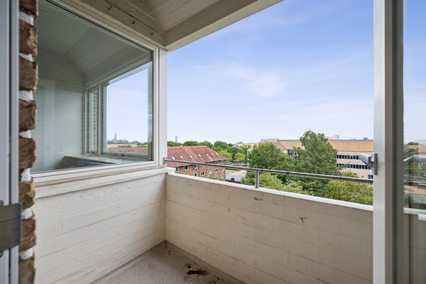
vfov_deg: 81.2
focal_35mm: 14
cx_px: 213
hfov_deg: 104.3
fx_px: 166
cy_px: 142
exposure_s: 1/125
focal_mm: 14
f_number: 6.3
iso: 100
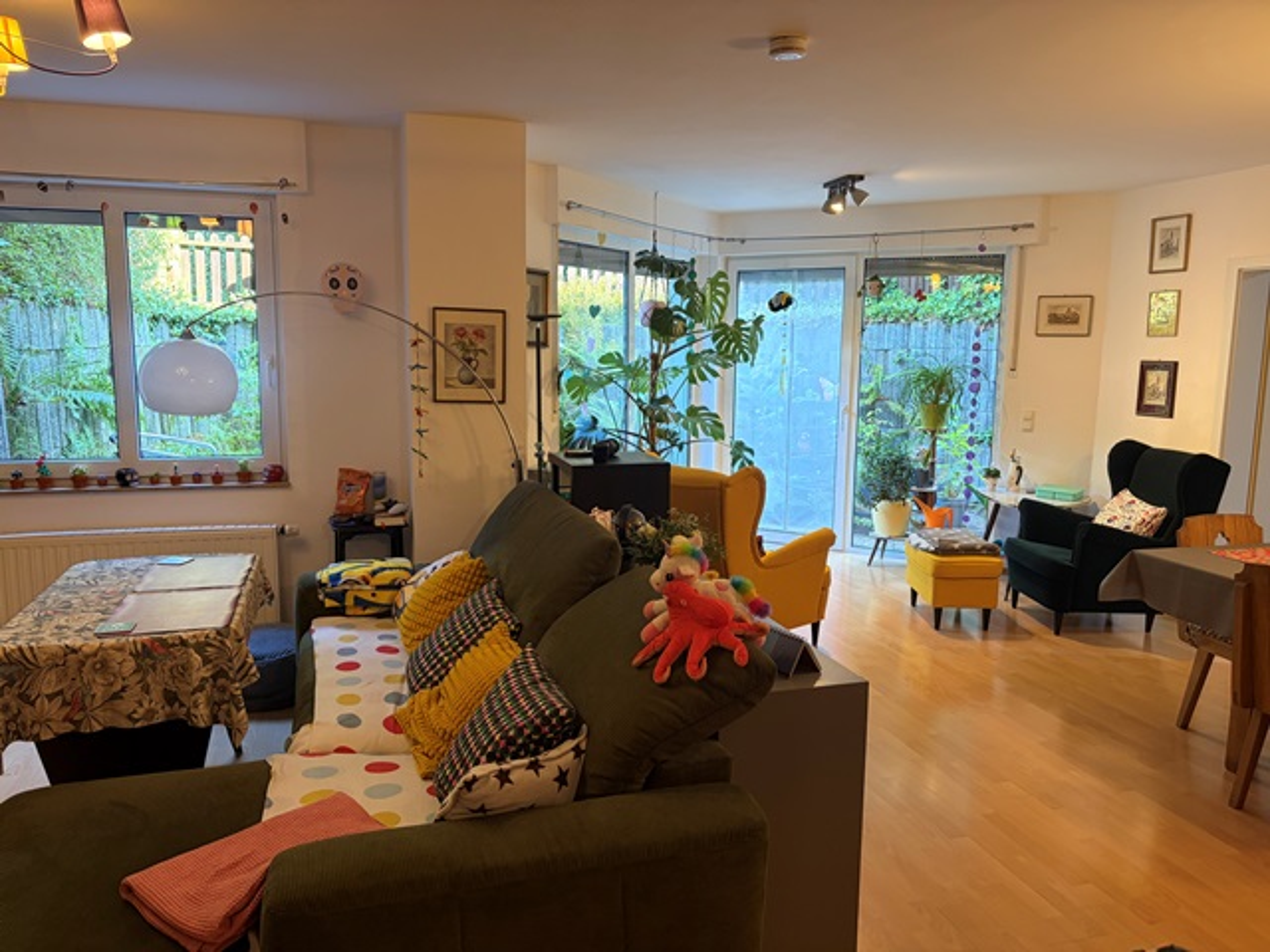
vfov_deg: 53.1
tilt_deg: -7.8
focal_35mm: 26
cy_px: 476
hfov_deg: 67.3
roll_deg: +0.7
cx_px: 635
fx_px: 954
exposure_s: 1/50
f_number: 1.6
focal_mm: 5.96
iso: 160
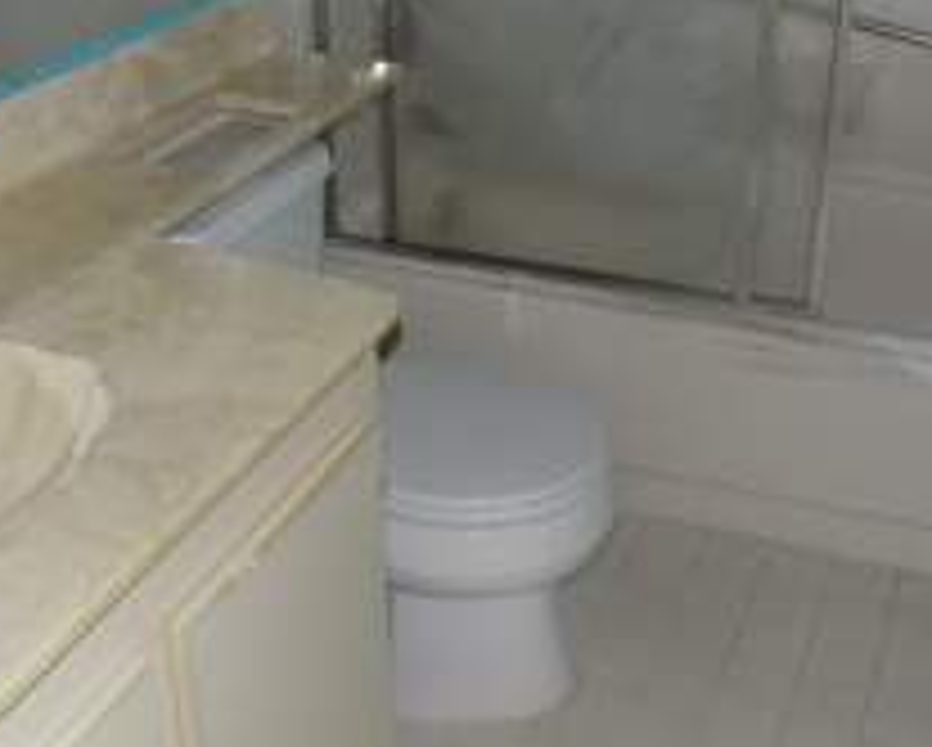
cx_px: 576
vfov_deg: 29.2
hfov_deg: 35.8
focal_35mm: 52
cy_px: 403
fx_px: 1436
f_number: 3.1
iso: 200
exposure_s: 1/30
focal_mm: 4
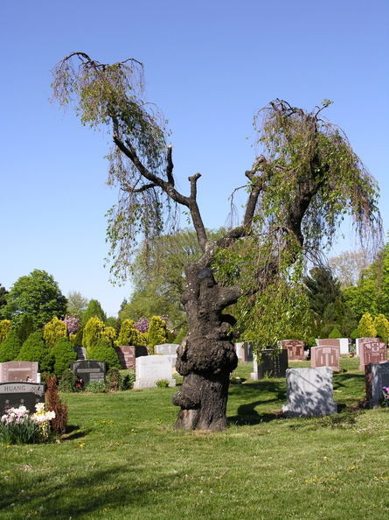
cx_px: 194
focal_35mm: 43
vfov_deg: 43.9
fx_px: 645
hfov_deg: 33.6
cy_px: 260
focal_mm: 11
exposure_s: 1/257
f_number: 5.2
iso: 50
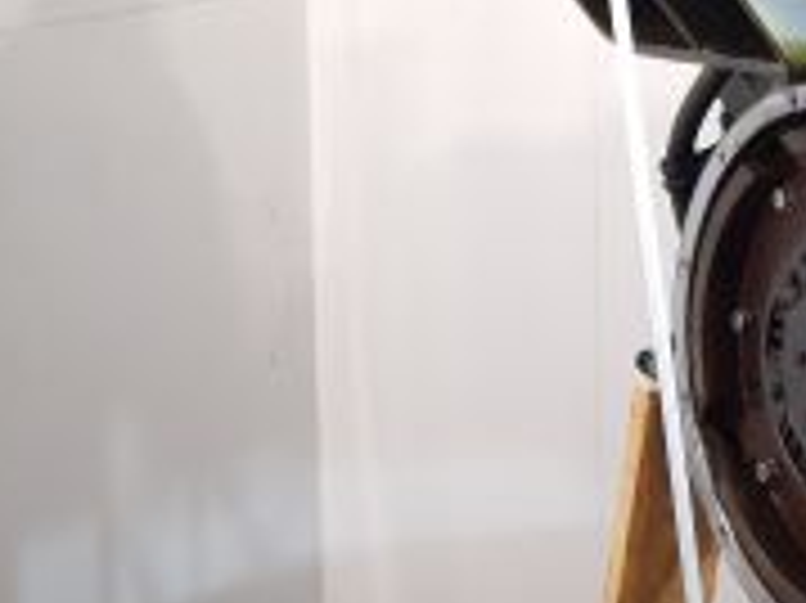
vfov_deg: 18.6
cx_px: 1153
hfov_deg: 21.8
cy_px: -4
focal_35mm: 77
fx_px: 1792
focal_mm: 6.4
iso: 80
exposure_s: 1/50
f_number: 1.8
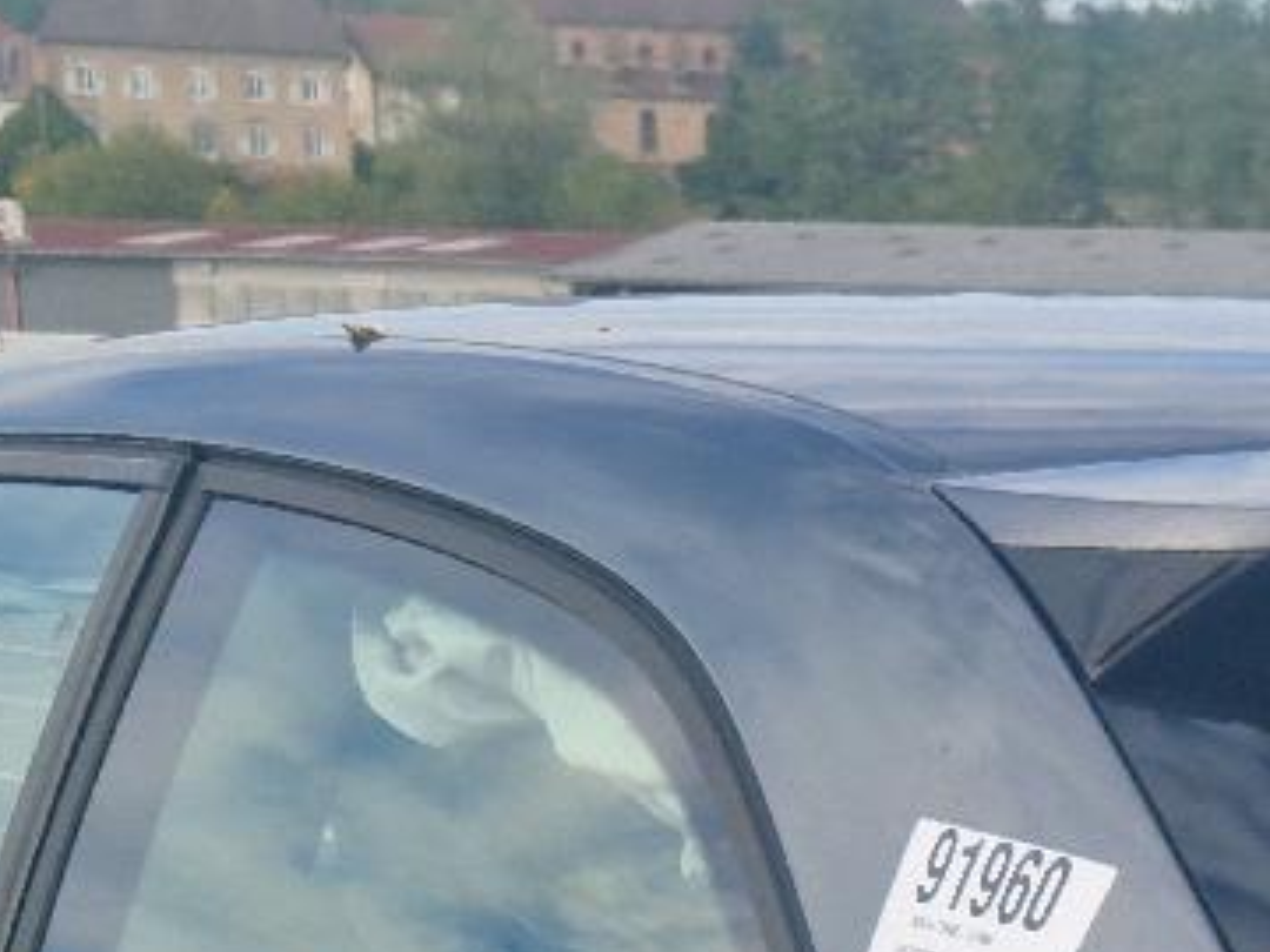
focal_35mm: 115
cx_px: 1401
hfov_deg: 16.6
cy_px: 2027
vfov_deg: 11.4
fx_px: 4219
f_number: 1.8
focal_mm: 5.4
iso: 50
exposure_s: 1/455
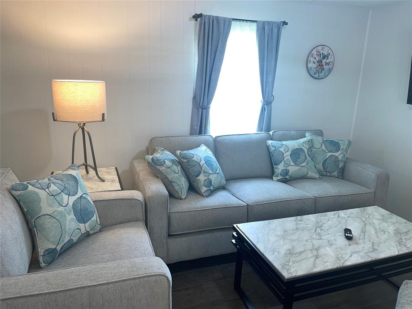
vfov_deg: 53.1
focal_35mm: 26
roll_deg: -1.9
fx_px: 309
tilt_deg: -14.8
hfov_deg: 67.3
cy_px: 154
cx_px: 206
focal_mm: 4.2
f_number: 1.6
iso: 50
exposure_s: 1/27
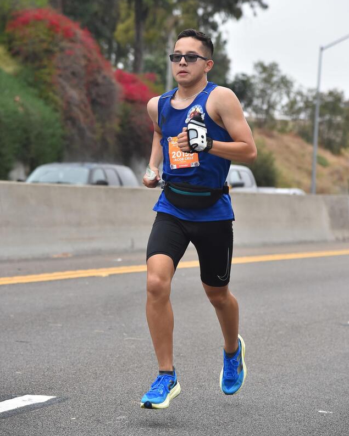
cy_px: 198
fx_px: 1756
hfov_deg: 11.3
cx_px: 175
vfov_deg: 14.2
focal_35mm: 136
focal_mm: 120
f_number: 5
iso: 2500
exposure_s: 1/2000
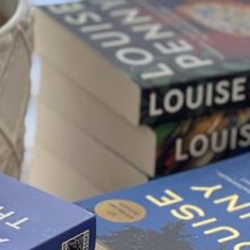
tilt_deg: -23.9
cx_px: 88
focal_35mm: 298
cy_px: 207
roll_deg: -1.5
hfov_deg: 5.9
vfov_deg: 5.9
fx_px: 2435
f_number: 2.8
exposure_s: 1/121
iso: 160
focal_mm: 9
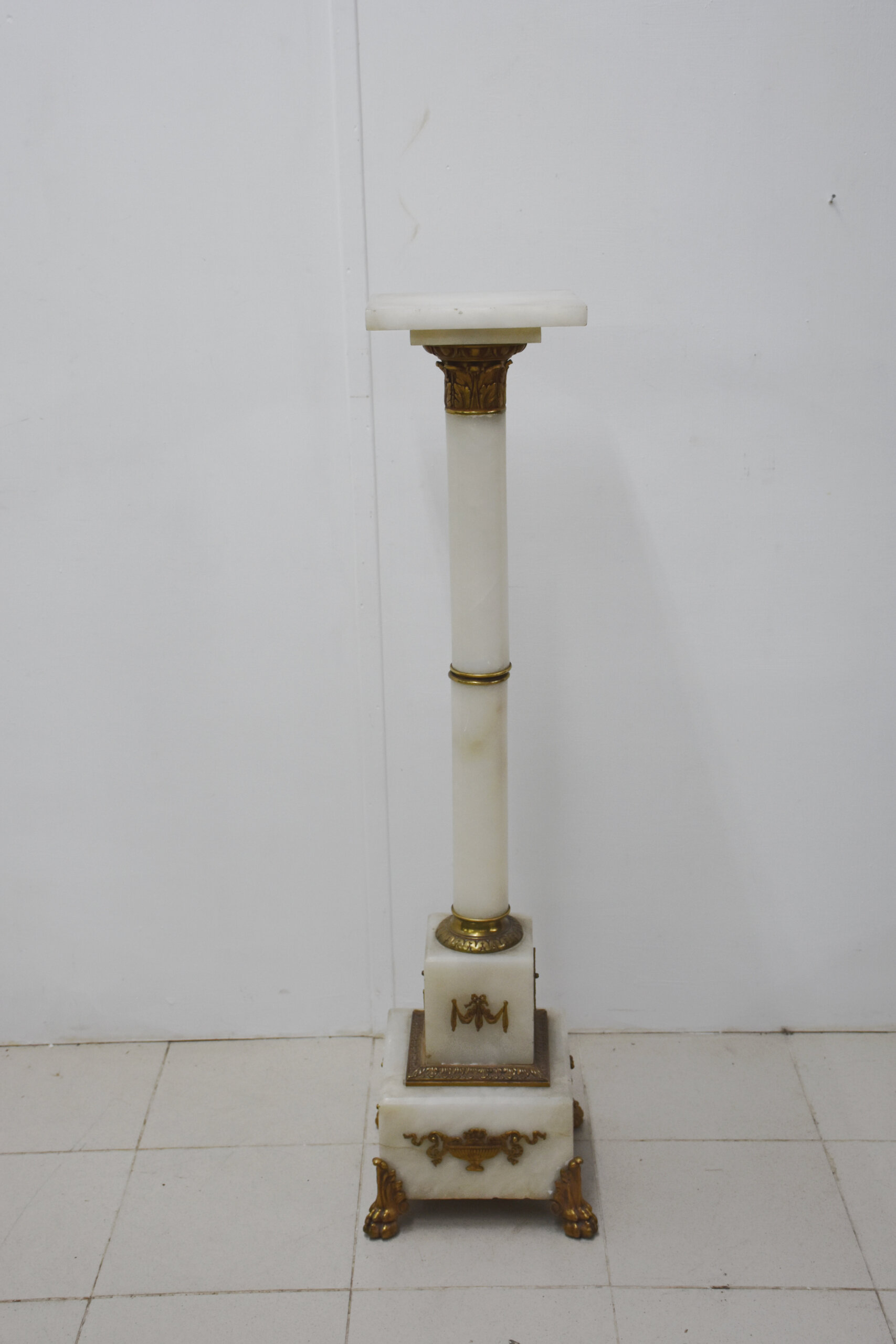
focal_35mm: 48
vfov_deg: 41.1
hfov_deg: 28.1
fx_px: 1792
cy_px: 672
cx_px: 448
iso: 800
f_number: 5
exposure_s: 1/100
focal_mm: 32
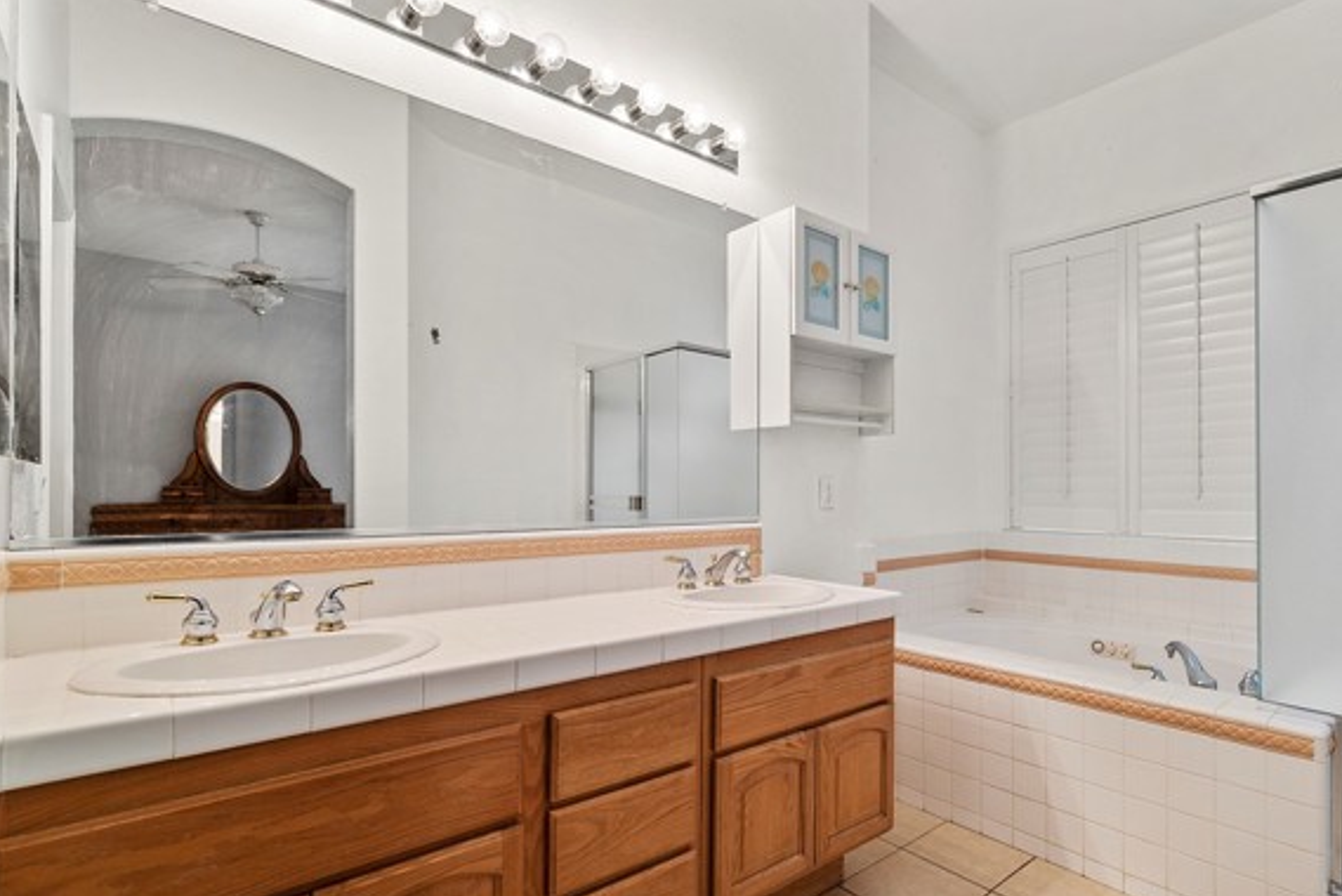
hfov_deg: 89.6
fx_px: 671
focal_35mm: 18
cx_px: 745
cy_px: 466
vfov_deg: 67.4
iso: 250
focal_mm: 16
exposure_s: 1/25
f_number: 6.3
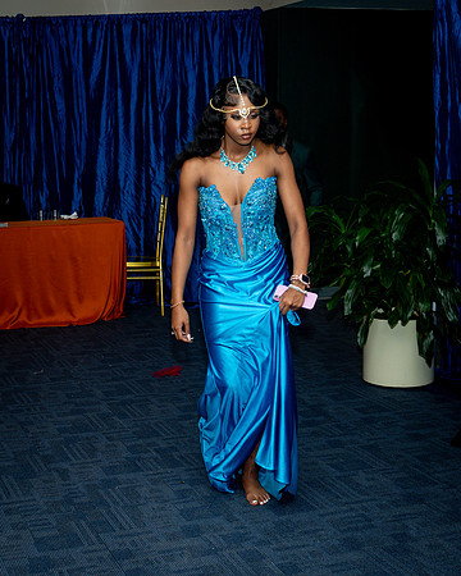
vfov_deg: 34.4
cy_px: 284
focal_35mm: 55
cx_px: 140
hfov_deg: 27.6
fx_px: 932
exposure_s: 1/125
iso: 640
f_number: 4
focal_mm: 33
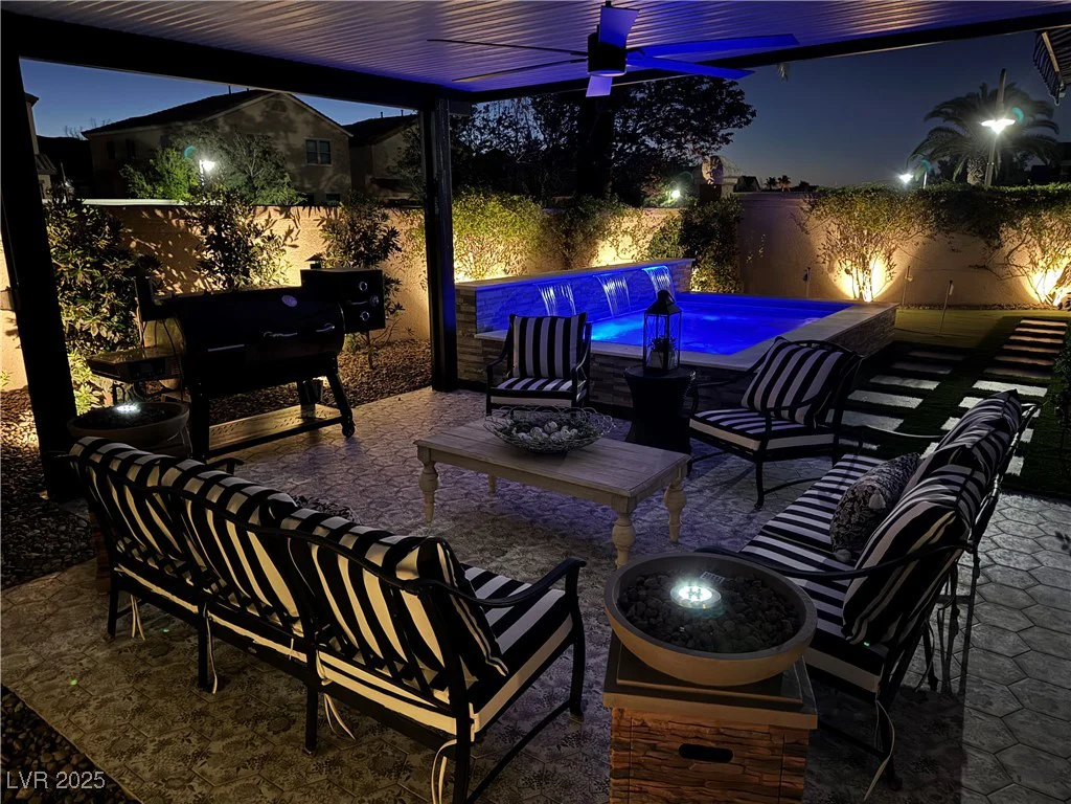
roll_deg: +0.1
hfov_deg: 71.6
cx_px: 536
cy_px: 402
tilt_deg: -14.2
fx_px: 743
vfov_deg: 56.8
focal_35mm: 24
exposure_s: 1/9
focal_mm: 6.76
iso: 1600
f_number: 1.78
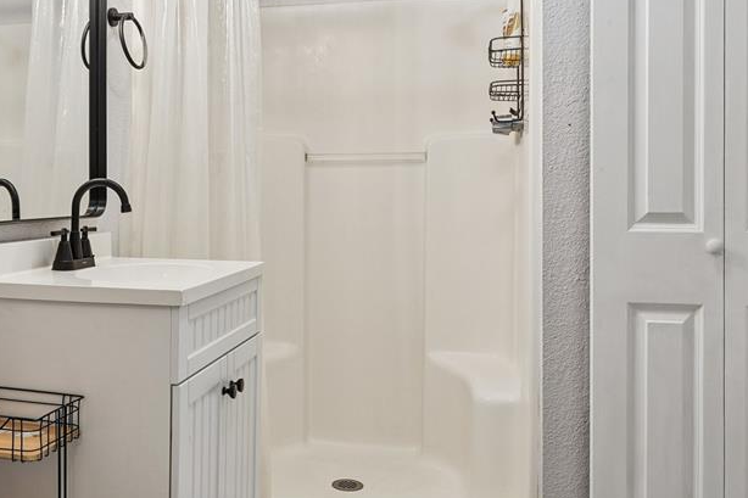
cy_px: 169
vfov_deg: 37.5
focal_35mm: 35
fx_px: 727
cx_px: 285
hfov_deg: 53.9
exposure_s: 1/4
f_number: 9
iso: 100
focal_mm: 14
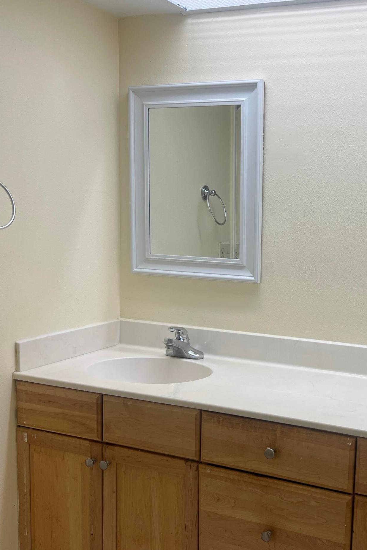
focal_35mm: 42
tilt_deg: -9.1
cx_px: 283
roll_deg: -1.9
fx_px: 642
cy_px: 304
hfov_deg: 31.2
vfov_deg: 46.3
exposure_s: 1/122
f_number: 1.5
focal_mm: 5.7
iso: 32
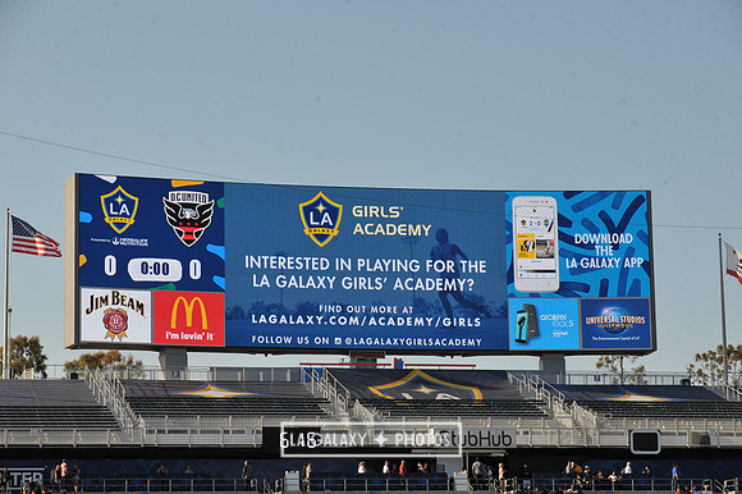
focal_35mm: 110
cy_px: 247
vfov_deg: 12.4
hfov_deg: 18.6
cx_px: 371
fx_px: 2266
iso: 200
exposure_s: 1/400
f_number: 10
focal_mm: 110
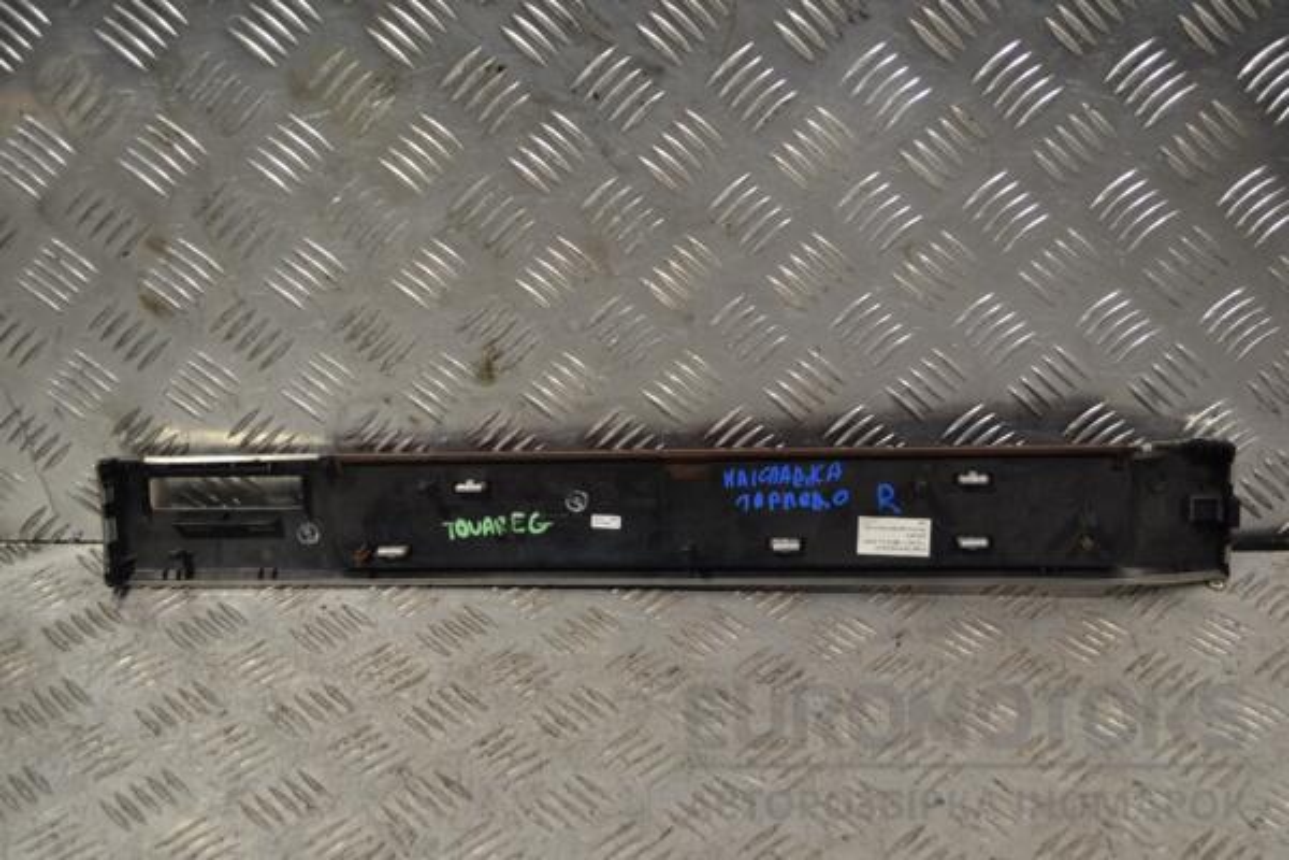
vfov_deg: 28.1
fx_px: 1719
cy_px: 430
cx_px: 644
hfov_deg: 41.1
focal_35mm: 48
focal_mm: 32
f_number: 5.6
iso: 400
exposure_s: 1/125
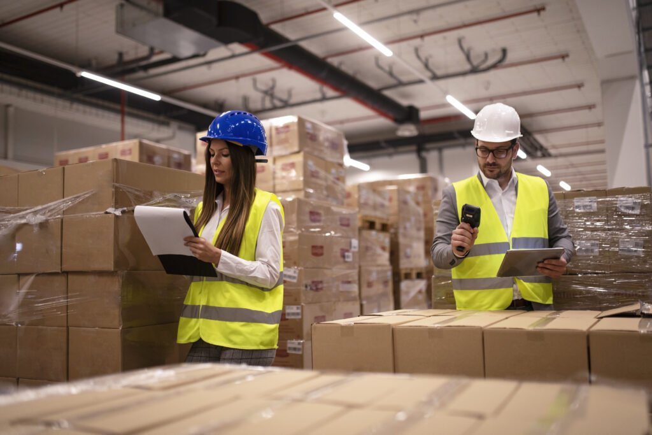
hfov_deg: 54.4
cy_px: 218
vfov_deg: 37.9
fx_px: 634
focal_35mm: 35
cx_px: 326
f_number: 1.4
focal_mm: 35
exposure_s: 1/250
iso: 640
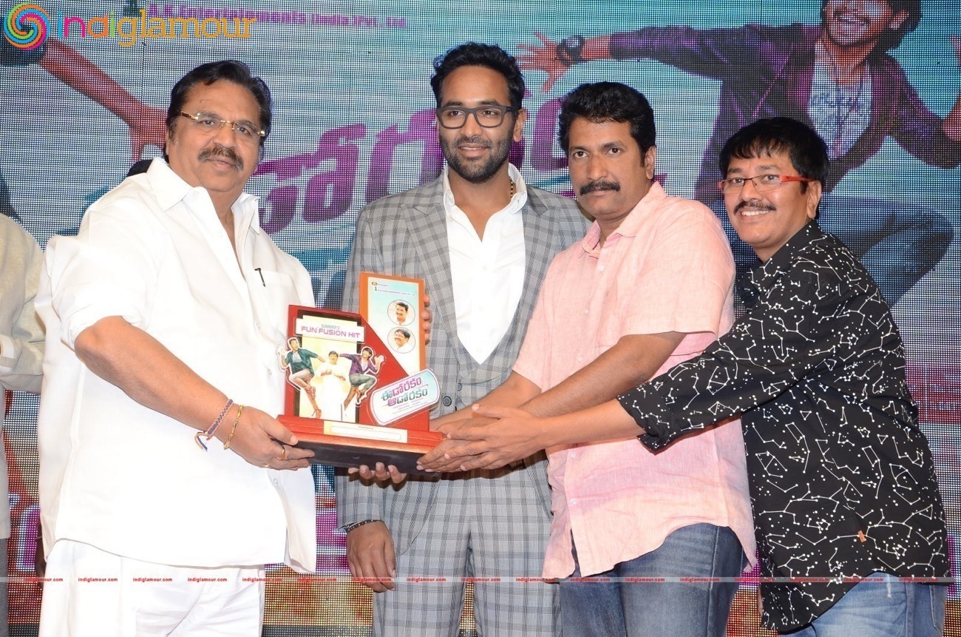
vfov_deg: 20.1
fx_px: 1798
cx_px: 480
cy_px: 318
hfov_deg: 29.9
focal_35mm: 68
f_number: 5.6
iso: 320
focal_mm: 45
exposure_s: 1/125
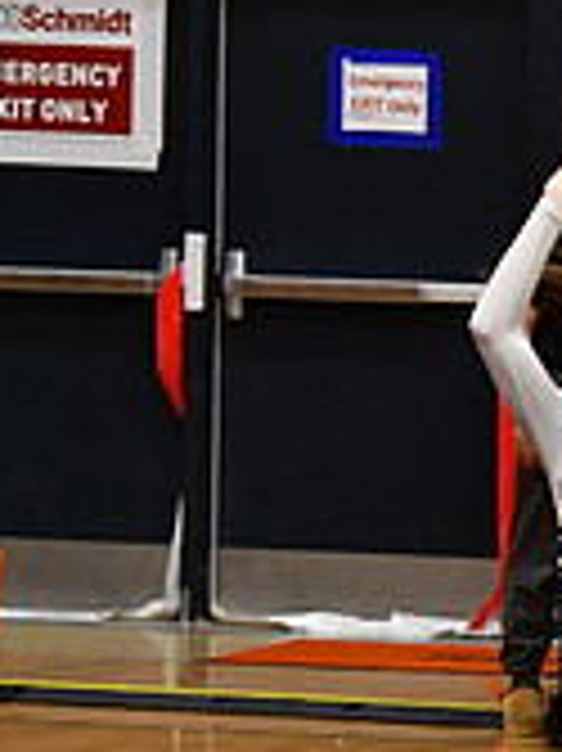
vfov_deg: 4.0
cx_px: 1286
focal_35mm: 501
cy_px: 520
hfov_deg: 2.9
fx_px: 10859
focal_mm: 100
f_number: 4
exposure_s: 1/500
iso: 4000
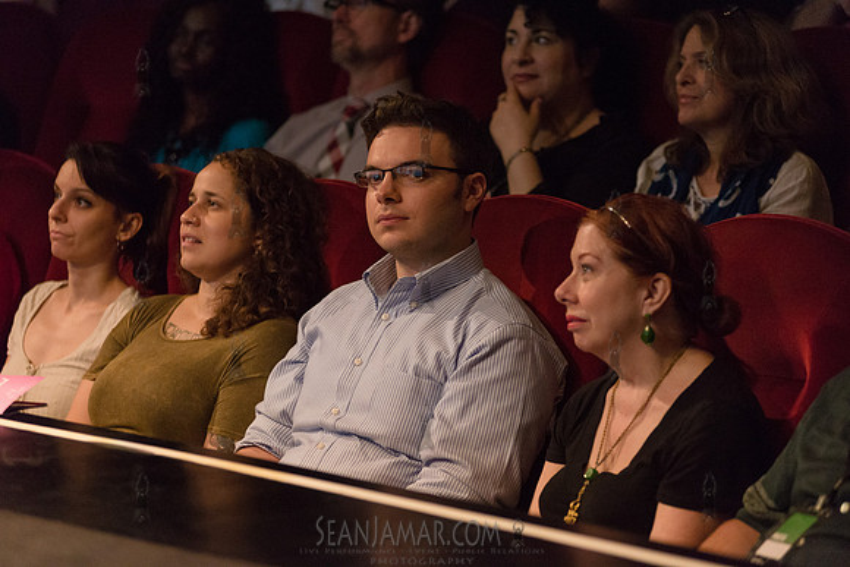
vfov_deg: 9.5
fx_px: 3424
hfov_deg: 14.2
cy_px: 284
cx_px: 425
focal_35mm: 145
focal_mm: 145
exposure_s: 1/200
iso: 4000
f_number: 3.2
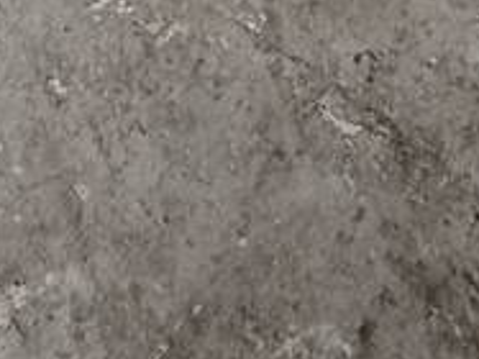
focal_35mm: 108
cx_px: -56
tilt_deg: -22.2
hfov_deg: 17.6
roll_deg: -0.2
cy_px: -998
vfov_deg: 8.5
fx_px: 1493
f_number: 2.2
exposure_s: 1/99
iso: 80
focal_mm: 2.22
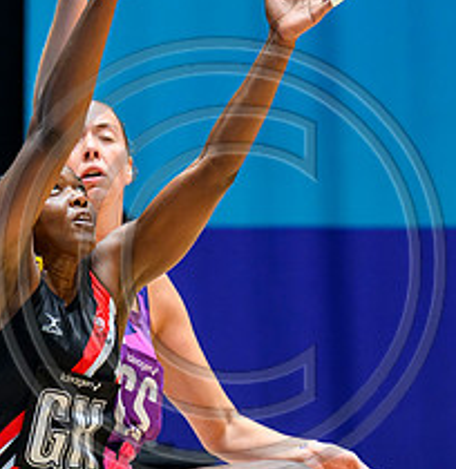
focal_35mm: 488
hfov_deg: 3.5
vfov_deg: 3.6
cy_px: 328
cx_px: 78
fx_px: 7381
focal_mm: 150
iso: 3200
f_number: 3.5
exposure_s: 1/1600
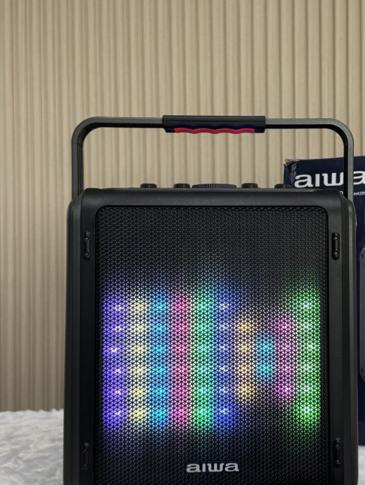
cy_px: 237
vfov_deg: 41.2
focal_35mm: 46
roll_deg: -0.2
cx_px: 258
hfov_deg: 31.2
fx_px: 646
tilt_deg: +0.3
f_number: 1.78
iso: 200
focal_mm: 6.76
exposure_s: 1/121
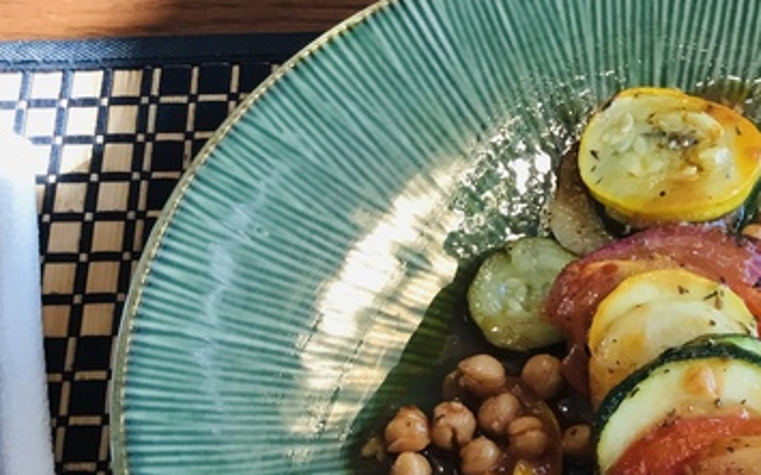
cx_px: 690
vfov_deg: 19.8
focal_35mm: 64
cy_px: 460
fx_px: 1327
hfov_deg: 30.5
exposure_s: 1/40
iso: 32
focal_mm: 3.3
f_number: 2.4
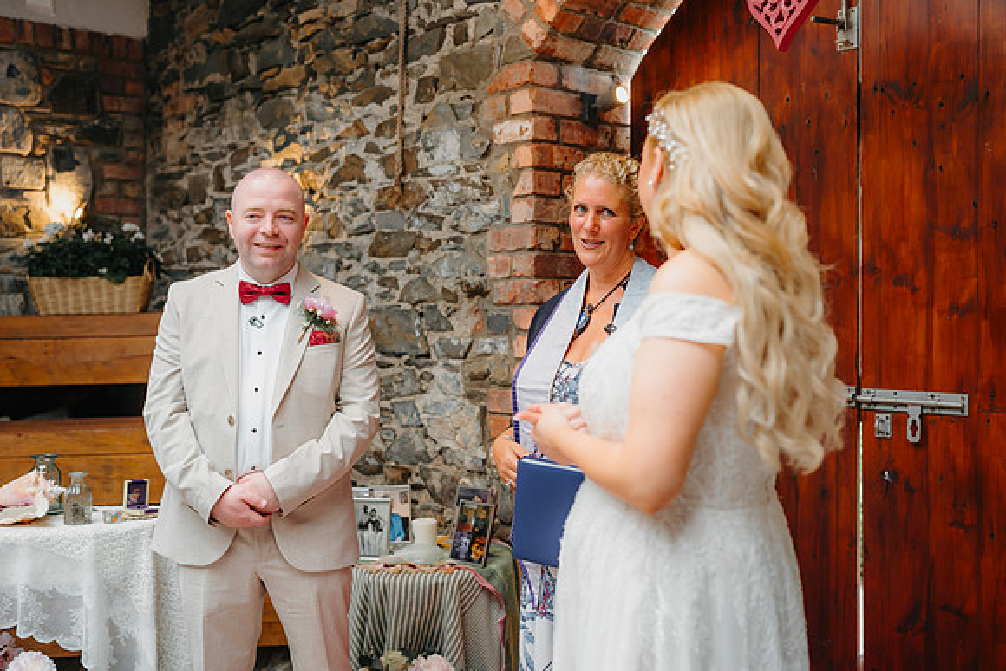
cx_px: 542
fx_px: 1096
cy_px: 336
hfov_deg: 49.3
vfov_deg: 34.1
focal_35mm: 39
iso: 100
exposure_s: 1/200
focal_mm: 35
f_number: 2
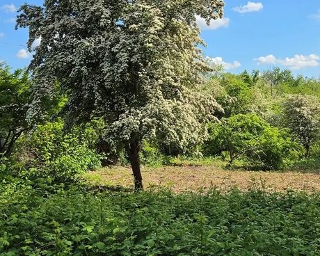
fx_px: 474
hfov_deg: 37.2
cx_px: 187
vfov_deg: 30.1
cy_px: 95
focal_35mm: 50
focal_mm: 5.4
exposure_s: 1/5127
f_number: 1.8
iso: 80
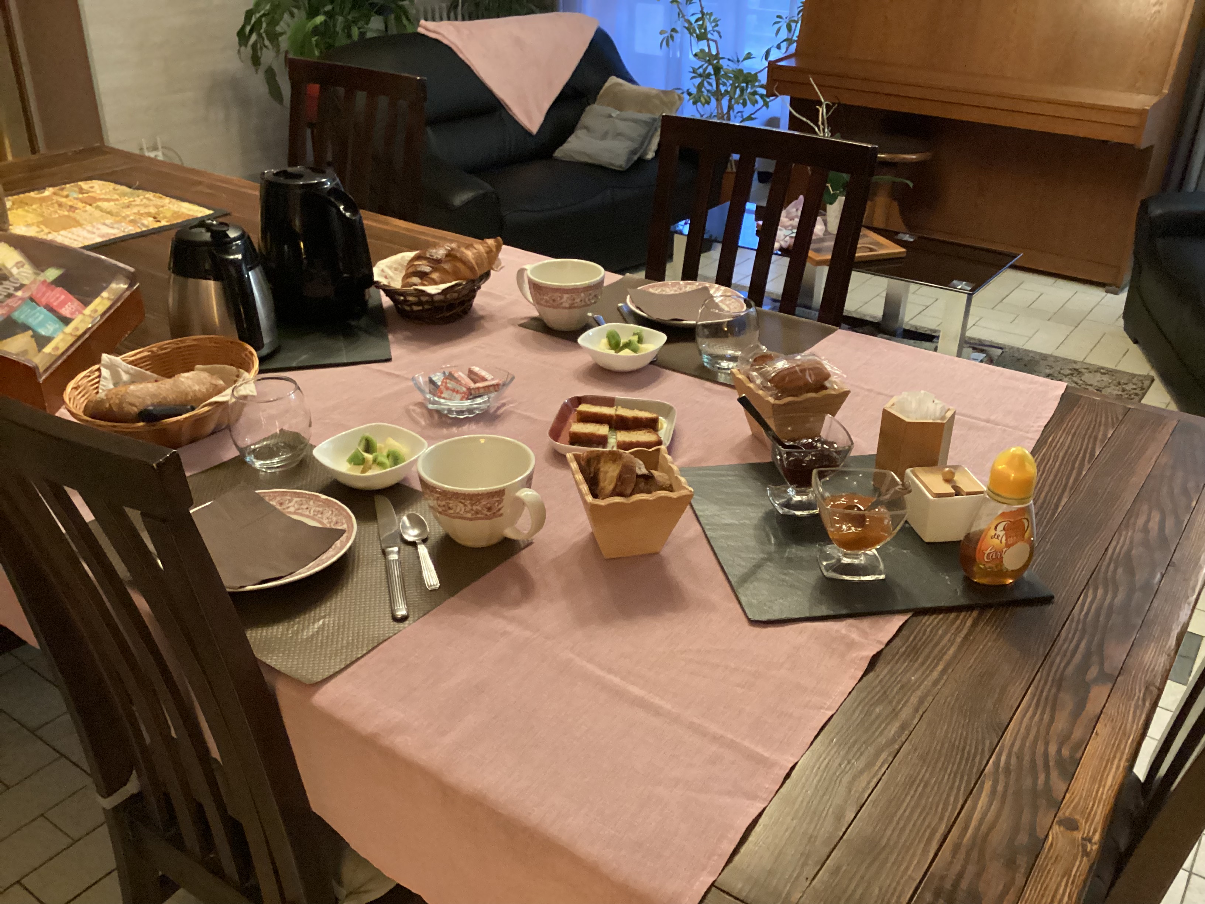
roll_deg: -1.3
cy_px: 452
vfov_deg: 45.4
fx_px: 1079
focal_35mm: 31
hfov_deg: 58.4
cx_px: 602
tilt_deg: -27.9
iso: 640
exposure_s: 1/25
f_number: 2.4
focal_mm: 3.3
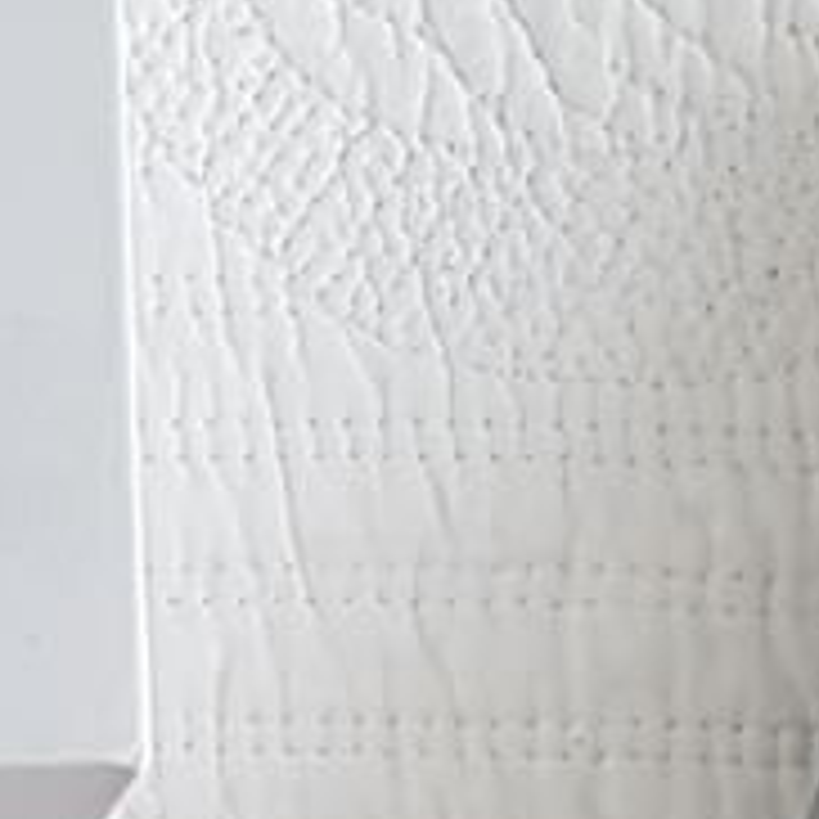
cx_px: -518
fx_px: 4336
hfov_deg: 10.3
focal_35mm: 162
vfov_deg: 10.5
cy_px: 1174
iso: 160
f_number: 1.7
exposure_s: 1/40
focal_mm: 4.2
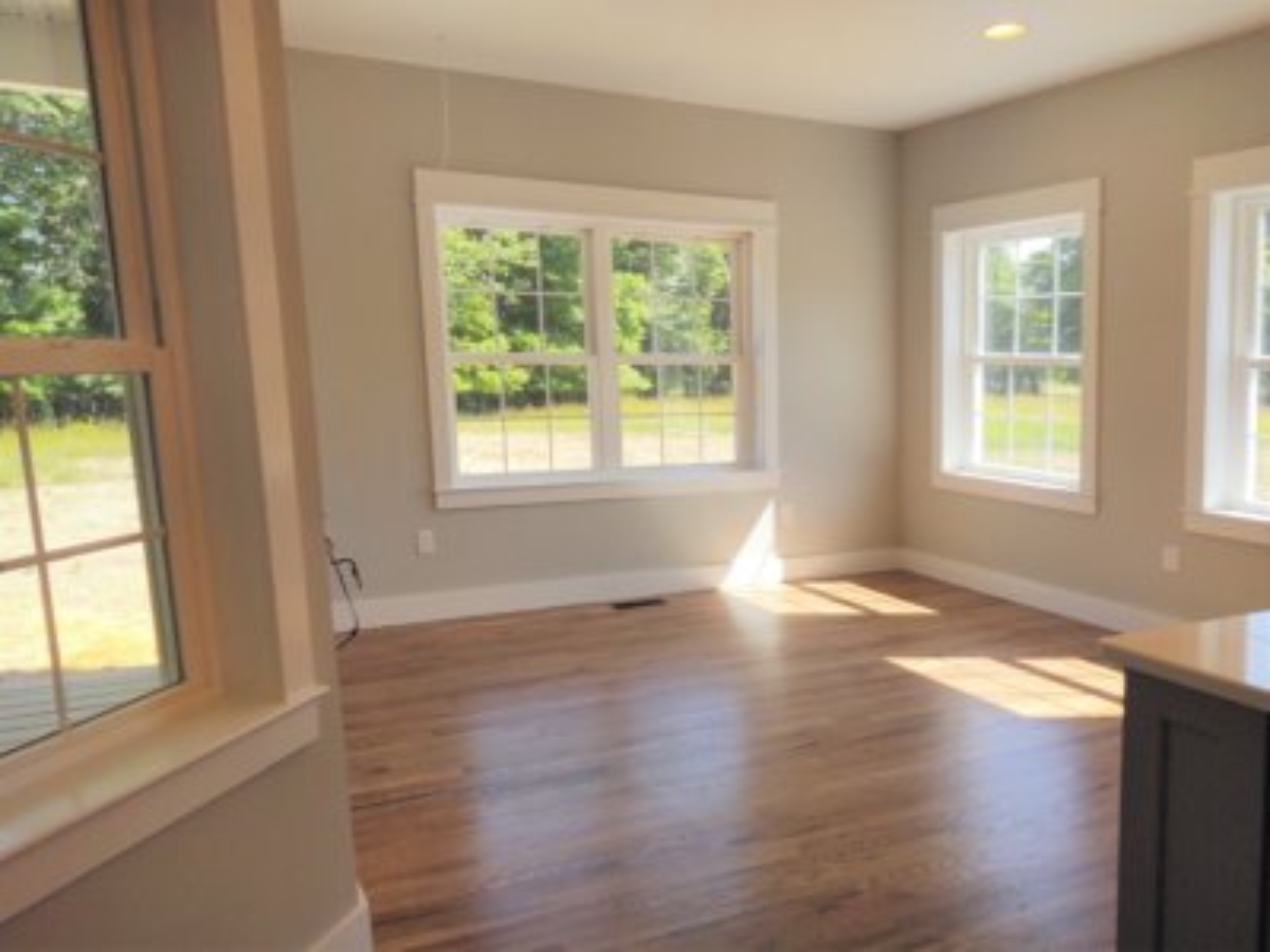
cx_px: 635
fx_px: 991
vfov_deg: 51.4
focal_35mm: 27
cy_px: 476
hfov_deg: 65.3
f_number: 1.7
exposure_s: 1/662
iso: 100
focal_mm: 4.75
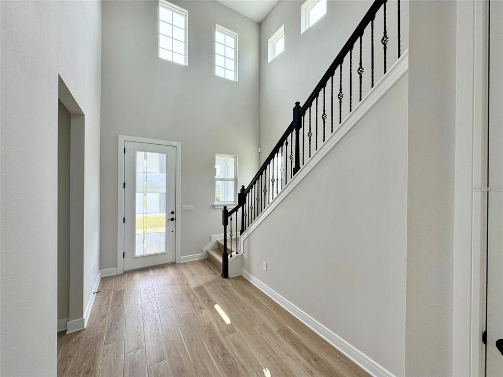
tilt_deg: -0.3
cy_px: 188
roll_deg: -0.2
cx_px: 252
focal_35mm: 14
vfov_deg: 85.7
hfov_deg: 102.1
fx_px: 203
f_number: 2.2
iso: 40
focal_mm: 2.22
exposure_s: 1/115
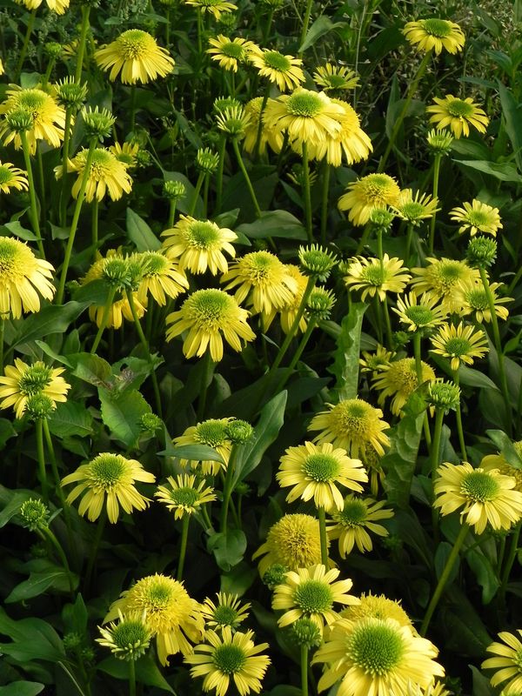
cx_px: 261
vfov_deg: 29.4
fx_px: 1327
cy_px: 348
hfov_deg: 22.3
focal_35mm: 66
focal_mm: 11.8
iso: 160
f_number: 4
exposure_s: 1/640
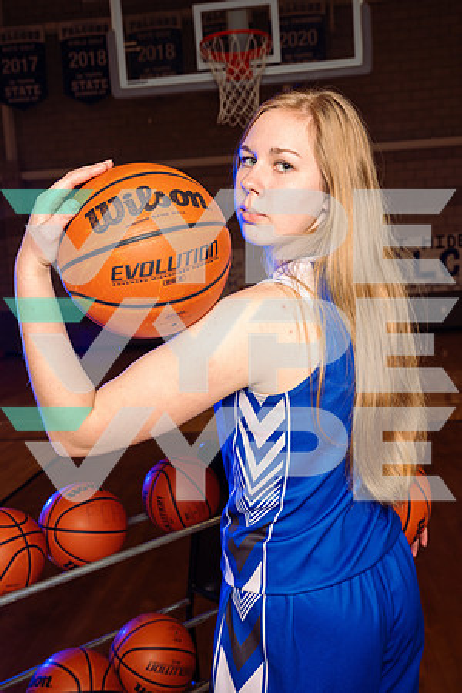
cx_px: 231
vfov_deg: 53.1
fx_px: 693
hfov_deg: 36.9
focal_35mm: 36
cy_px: 346
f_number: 7.1
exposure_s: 1/200
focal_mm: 36
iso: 400
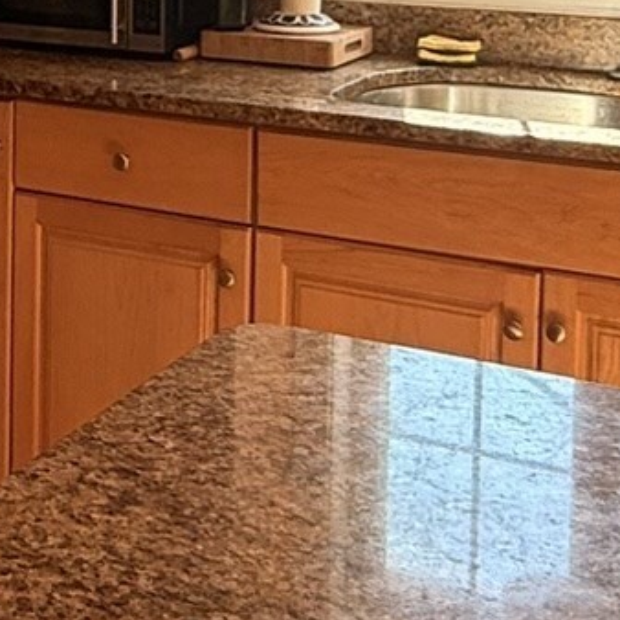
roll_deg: +0.1
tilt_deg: -4.1
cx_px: 61
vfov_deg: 21.8
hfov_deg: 22.5
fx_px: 1520
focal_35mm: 75
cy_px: -68
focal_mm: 2.22
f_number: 2.2
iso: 64
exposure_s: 1/99
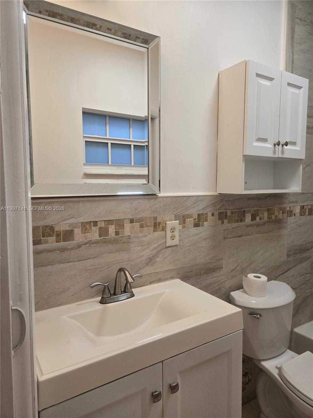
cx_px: 156
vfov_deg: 73.9
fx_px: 277
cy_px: 209
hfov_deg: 58.9
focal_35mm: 23
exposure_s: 1/120
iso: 100
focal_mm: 5.4
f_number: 1.8
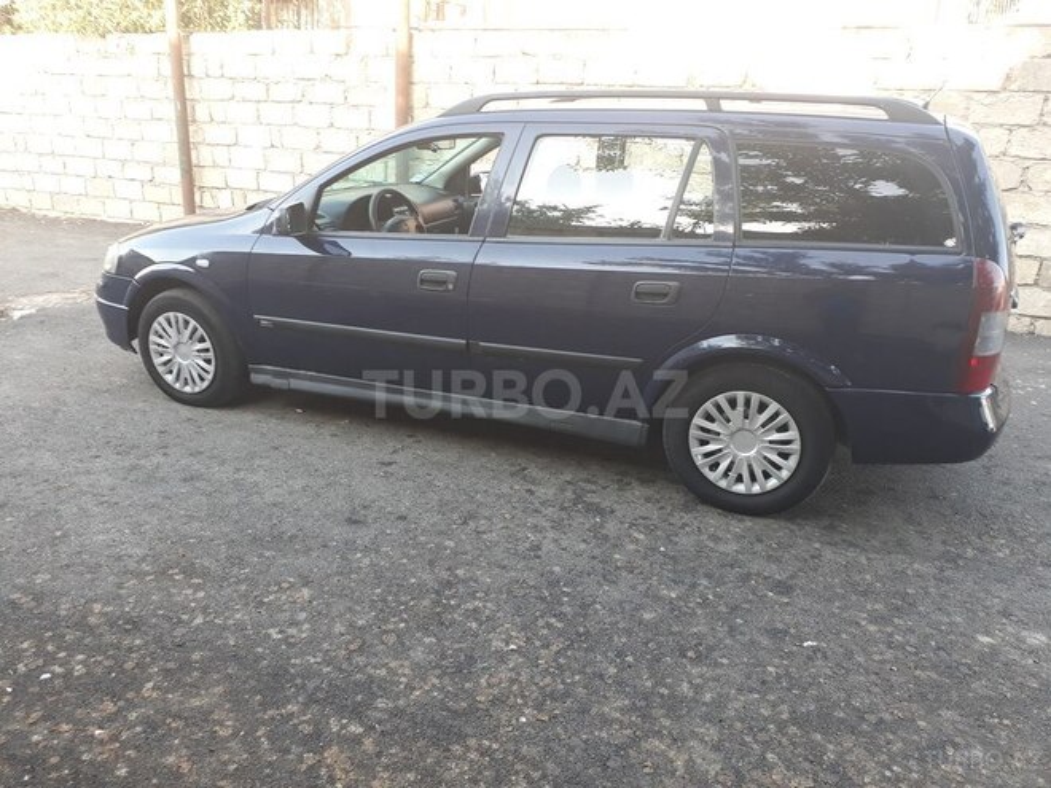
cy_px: 394
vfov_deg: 51.4
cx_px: 526
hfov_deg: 65.3
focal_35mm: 27
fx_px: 820
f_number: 1.9
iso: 40
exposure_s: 1/50
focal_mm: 3.6
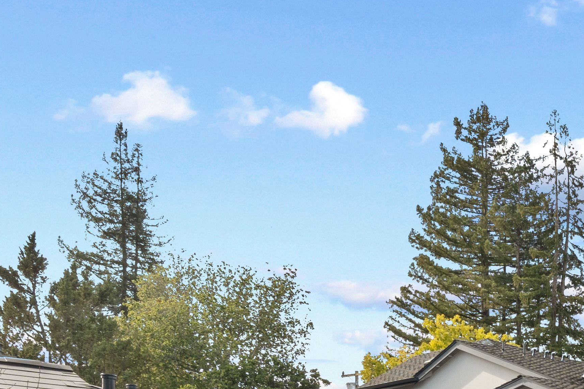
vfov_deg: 18.8
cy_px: 554
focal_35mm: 65
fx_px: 1054
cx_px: 587
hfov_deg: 28.9
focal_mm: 16
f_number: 9
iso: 400
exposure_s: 1/100
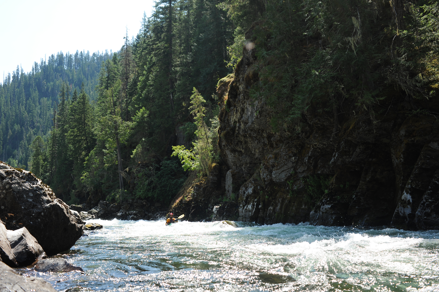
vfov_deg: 37.8
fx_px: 427
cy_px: 146
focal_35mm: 35
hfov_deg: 54.5
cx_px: 220
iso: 400
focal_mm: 35
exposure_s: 1/800
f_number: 6.3
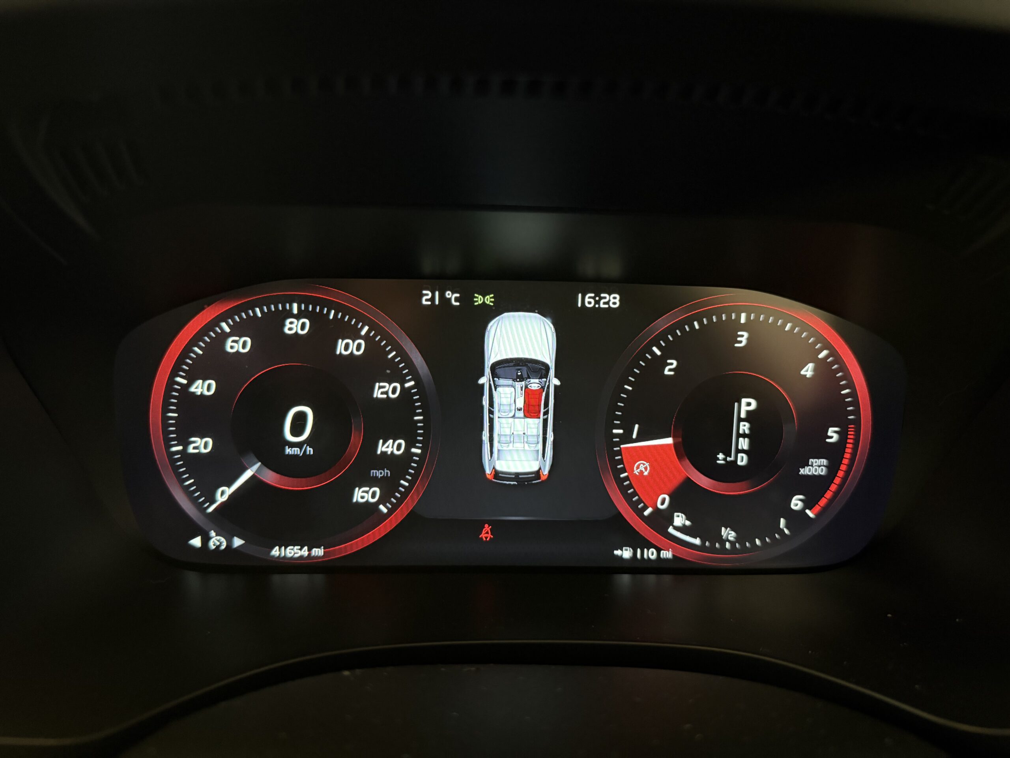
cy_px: 379
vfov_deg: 56.8
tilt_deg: -23.1
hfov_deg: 71.6
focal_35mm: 24
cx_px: 505
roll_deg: -1.8
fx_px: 700
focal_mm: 6.76
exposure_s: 1/28
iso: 1600
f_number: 1.78
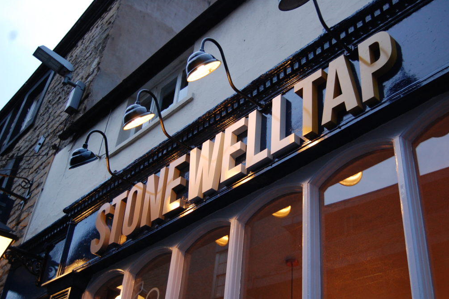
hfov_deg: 42.7
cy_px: 150
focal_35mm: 46
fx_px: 574
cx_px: 229
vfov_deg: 29.2
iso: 800
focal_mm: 30
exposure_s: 1/50
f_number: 4.2
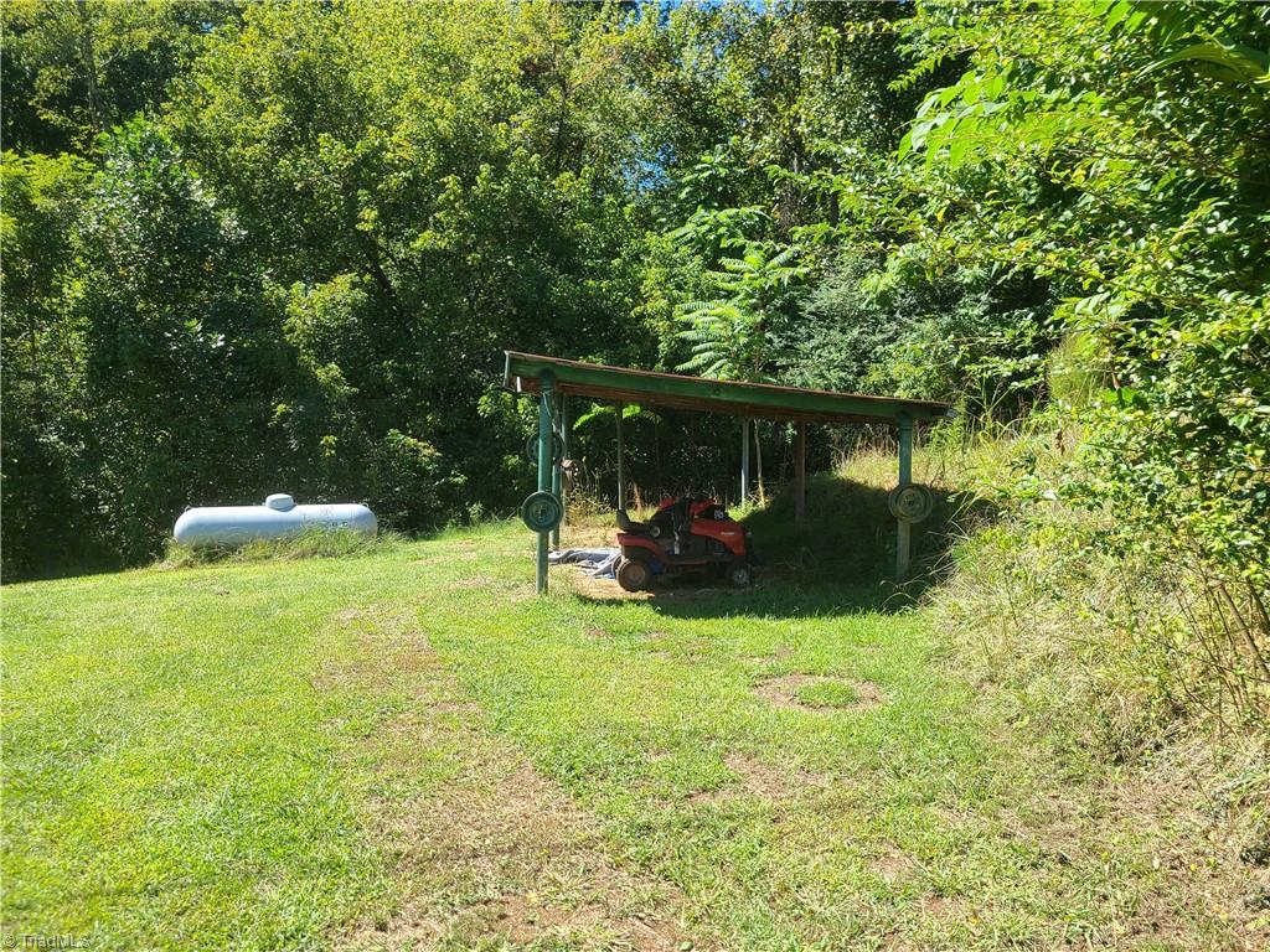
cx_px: 635
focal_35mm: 26
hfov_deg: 67.3
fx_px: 954
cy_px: 476
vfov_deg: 53.1
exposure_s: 1/726
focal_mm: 5.4
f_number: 1.8
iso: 40
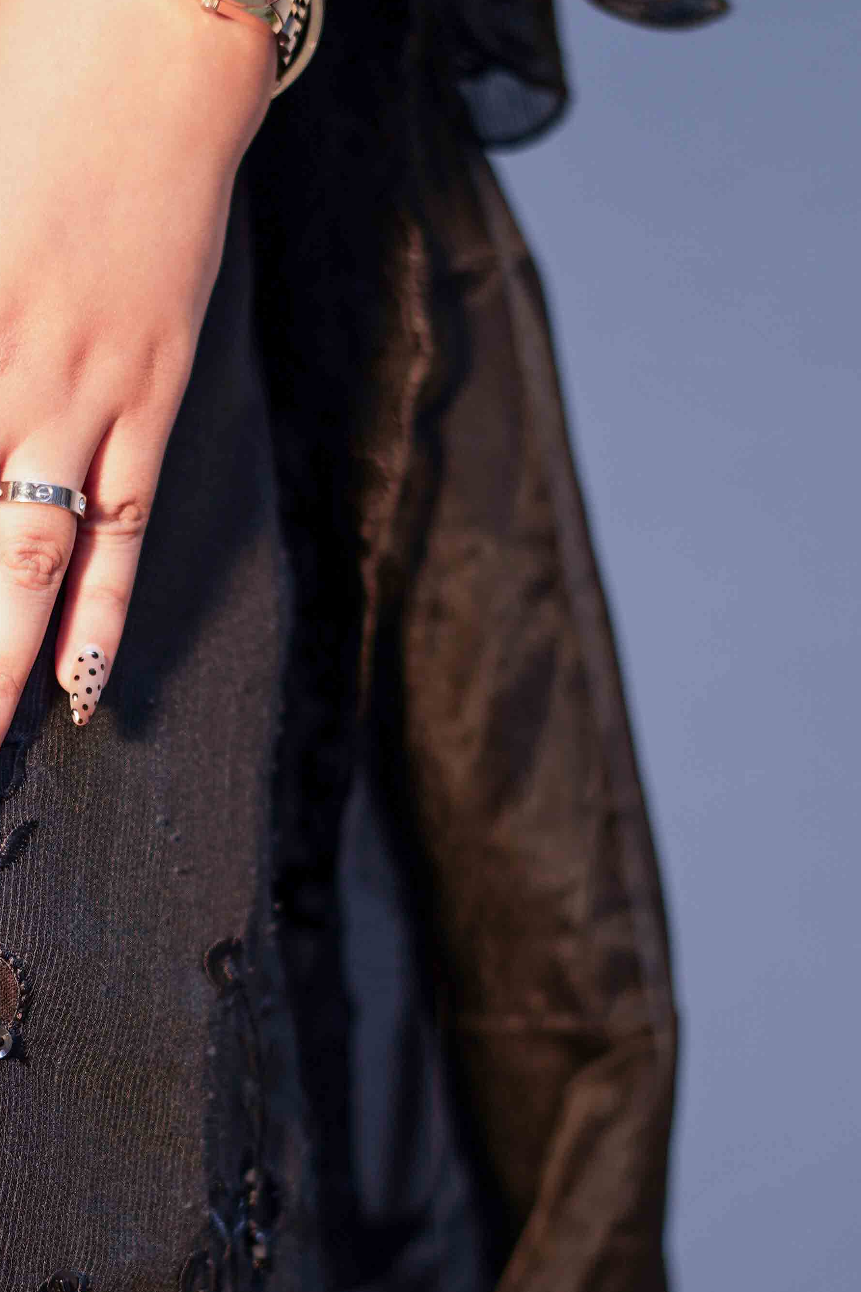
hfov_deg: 12.1
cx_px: 9
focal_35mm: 112
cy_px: 778
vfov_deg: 18.2
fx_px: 4018
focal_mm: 50
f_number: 1.8
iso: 200
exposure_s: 1/125
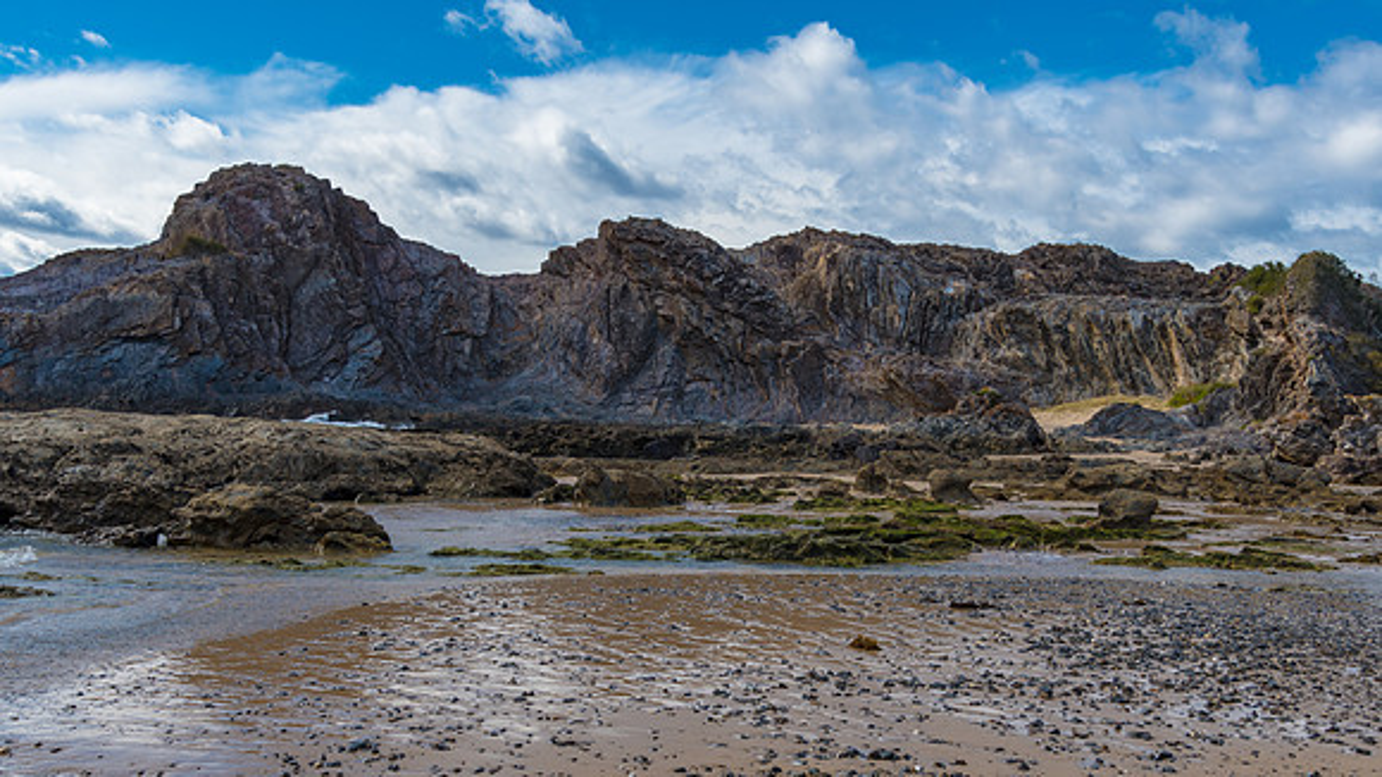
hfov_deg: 57.2
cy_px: 460
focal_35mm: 35
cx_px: 691
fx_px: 1267
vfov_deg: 34.0
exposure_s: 1/200
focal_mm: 22
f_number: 10
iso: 100
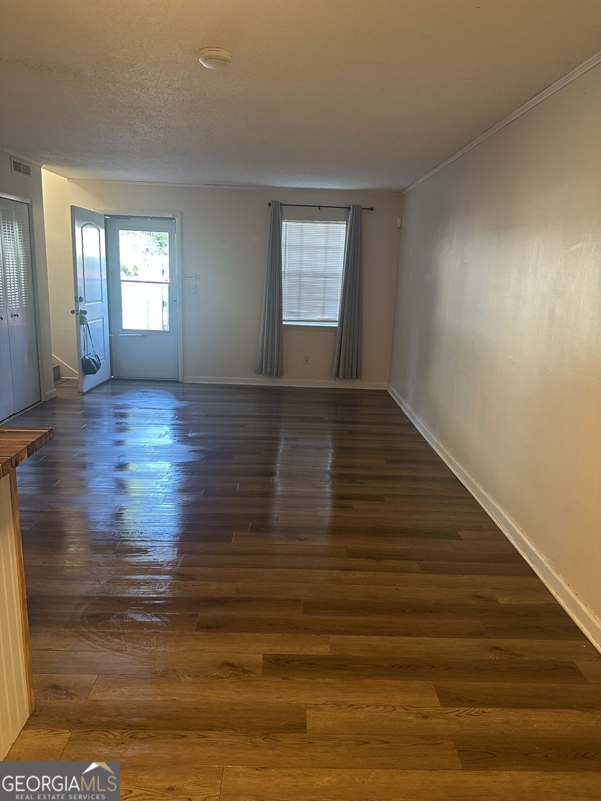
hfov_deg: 56.8
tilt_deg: -11.7
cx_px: 300
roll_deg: -2.0
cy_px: 400
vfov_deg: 71.6
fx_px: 556
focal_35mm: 24
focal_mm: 6.86
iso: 250
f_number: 1.78
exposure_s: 1/60
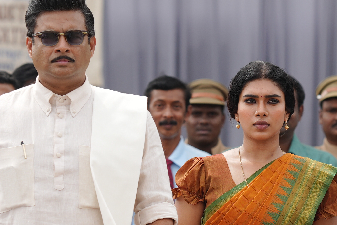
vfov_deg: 4.0
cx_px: 245
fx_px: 3239
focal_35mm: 346
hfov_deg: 6.0
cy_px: 276
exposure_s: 1/1250
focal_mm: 85
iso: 100
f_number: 2.5
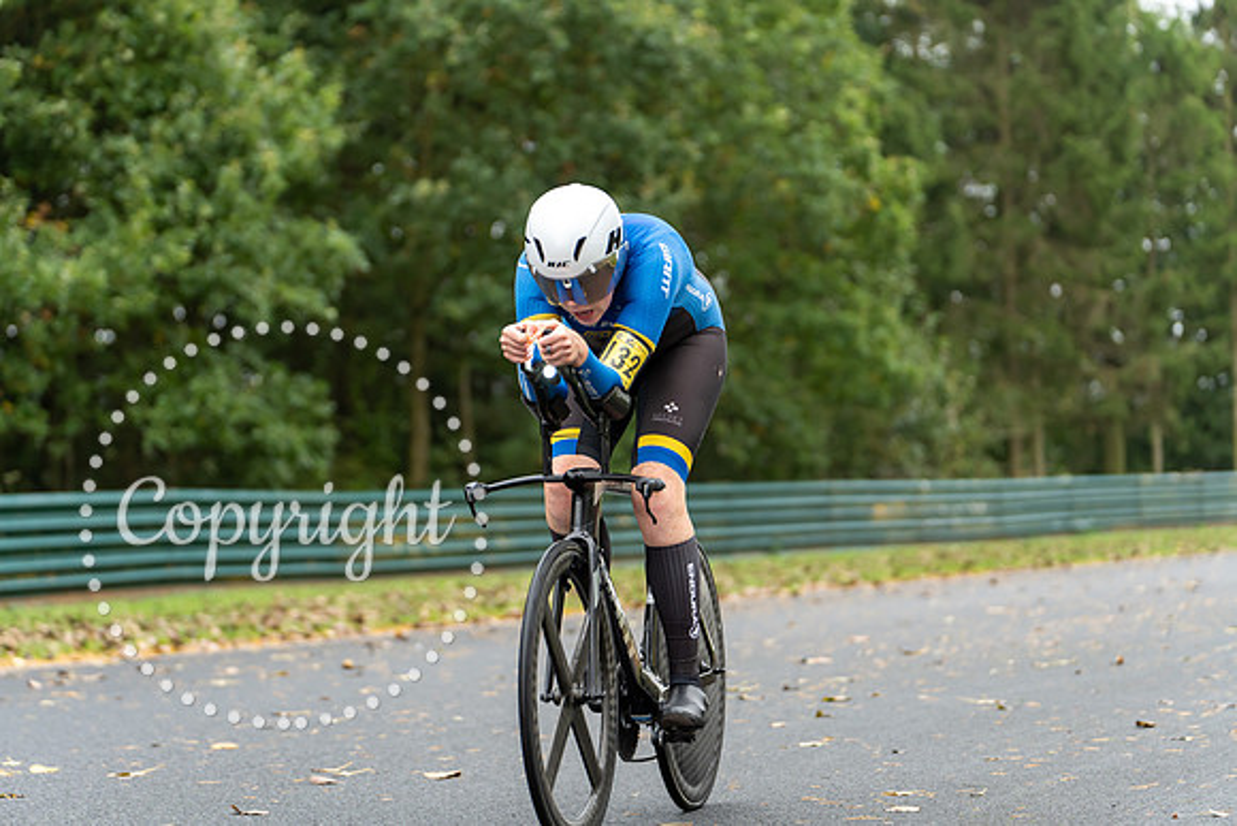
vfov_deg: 13.3
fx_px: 3540
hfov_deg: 19.8
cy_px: 413
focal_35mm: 103
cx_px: 618
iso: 1250
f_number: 2.8
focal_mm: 103
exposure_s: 1/1250
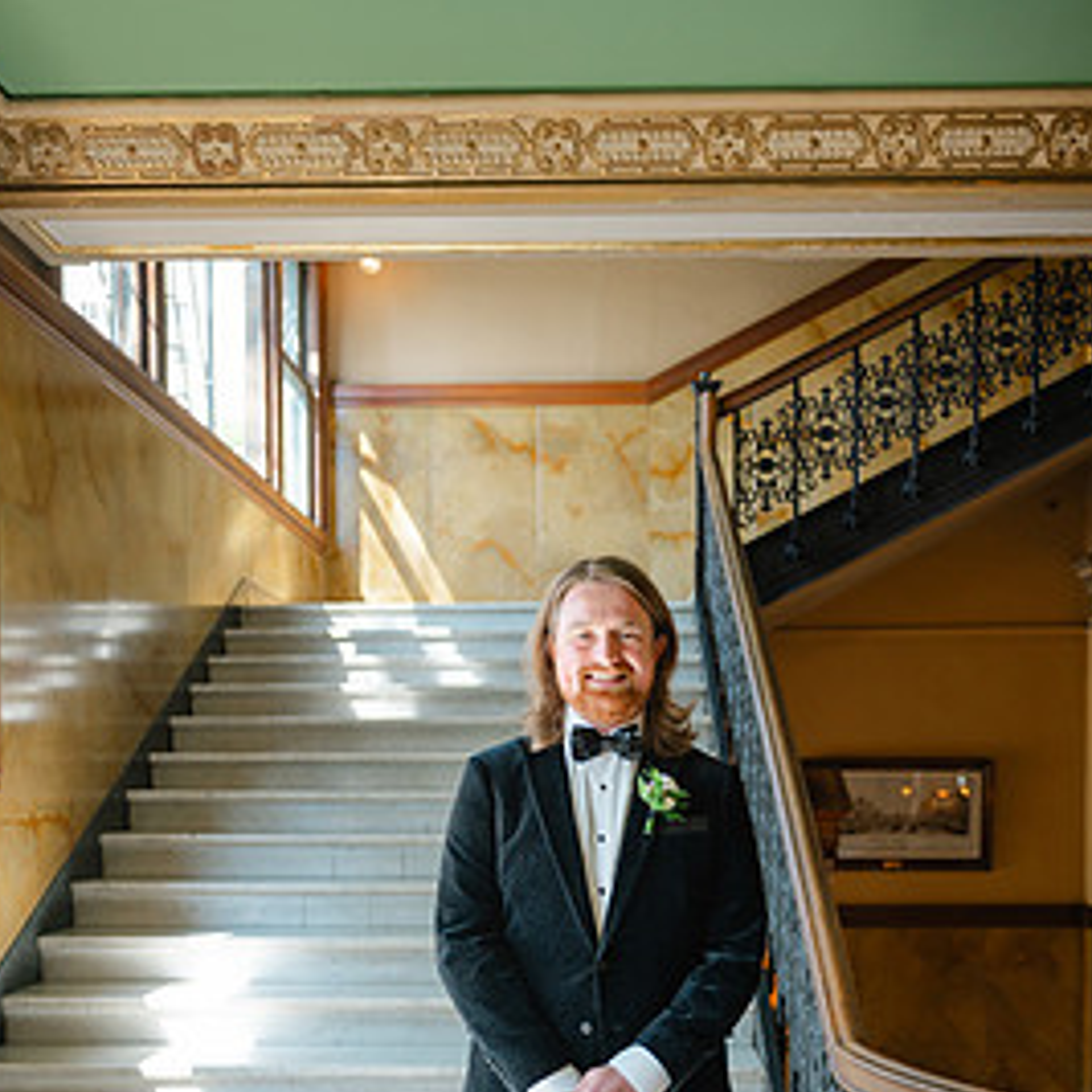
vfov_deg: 40.5
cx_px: 583
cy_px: 834
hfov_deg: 41.8
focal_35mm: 40
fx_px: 1428
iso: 200
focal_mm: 28
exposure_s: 1/160
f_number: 2.8
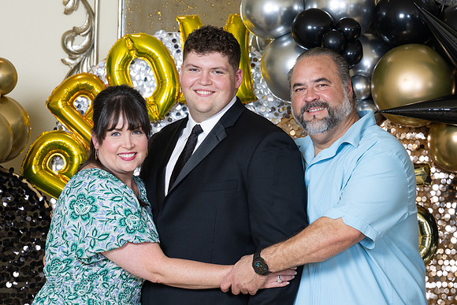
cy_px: 194
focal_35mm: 201
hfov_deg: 10.2
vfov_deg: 6.8
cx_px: 214
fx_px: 2554
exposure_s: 1/100
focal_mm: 135
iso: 320
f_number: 8
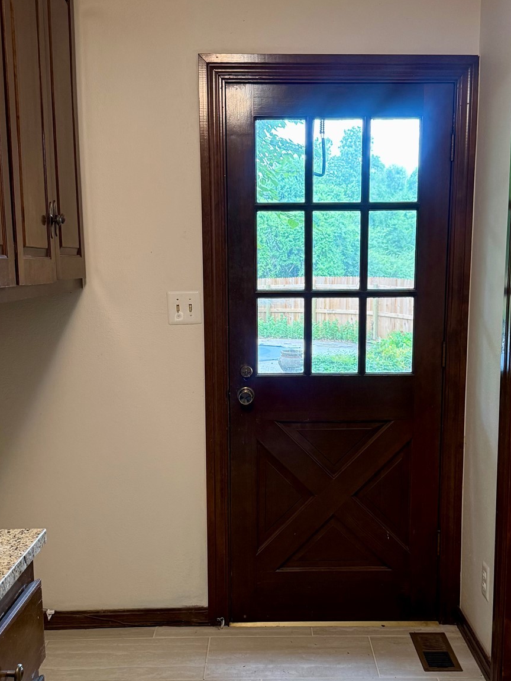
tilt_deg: -8.7
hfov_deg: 35.9
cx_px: 289
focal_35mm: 40
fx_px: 787
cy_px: 394
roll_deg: +0.3
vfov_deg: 46.6
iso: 320
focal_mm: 6.76
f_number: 1.78
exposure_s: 1/120
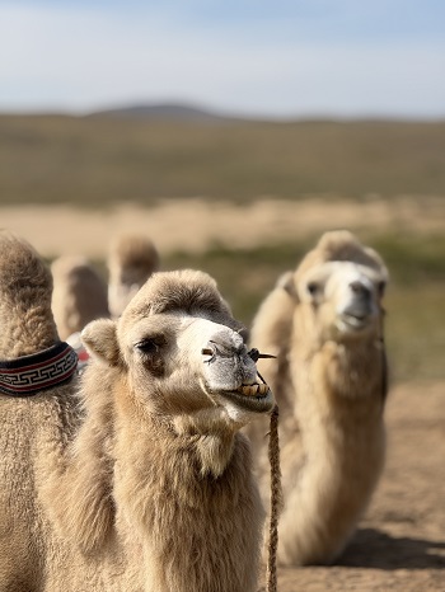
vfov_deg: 16.4
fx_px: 2055
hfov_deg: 12.4
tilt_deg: -2.1
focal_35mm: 120
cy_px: 296
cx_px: 222
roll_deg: +0.0
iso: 64
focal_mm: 15.66
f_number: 2.8
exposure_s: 1/1818
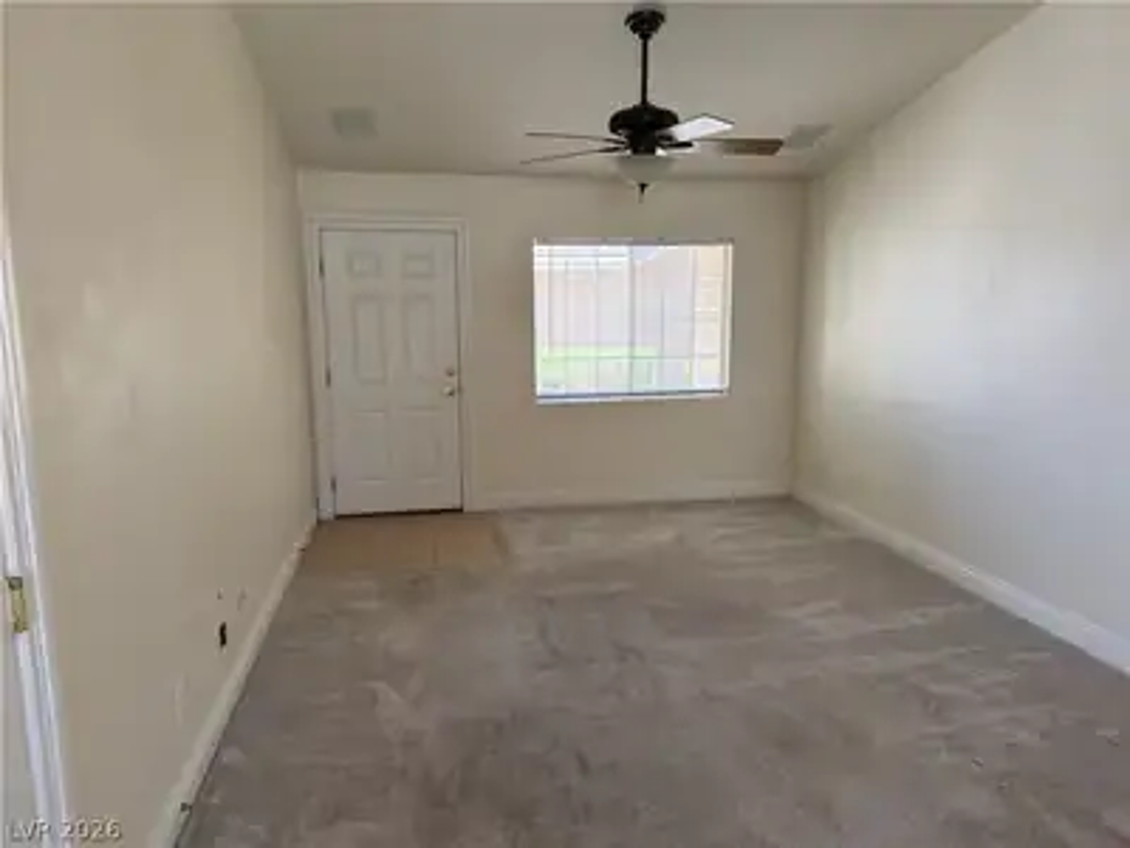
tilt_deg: -8.9
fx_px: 783
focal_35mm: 24
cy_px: 424
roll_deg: +0.7
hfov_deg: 71.6
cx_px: 565
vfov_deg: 56.8
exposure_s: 1/151
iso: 200
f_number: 1.78
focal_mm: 6.76
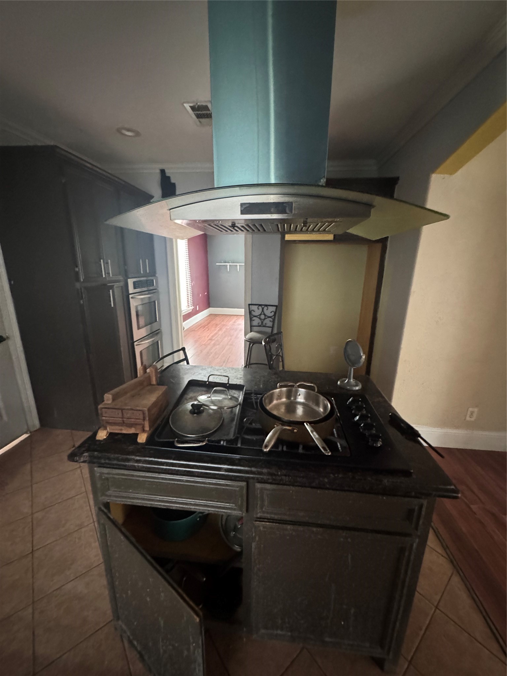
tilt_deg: -14.9
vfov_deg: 102.1
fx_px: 273
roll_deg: -0.4
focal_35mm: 14
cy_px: 338
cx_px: 254
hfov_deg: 85.7
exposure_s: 1/57
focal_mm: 2.22
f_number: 2.2
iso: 1250
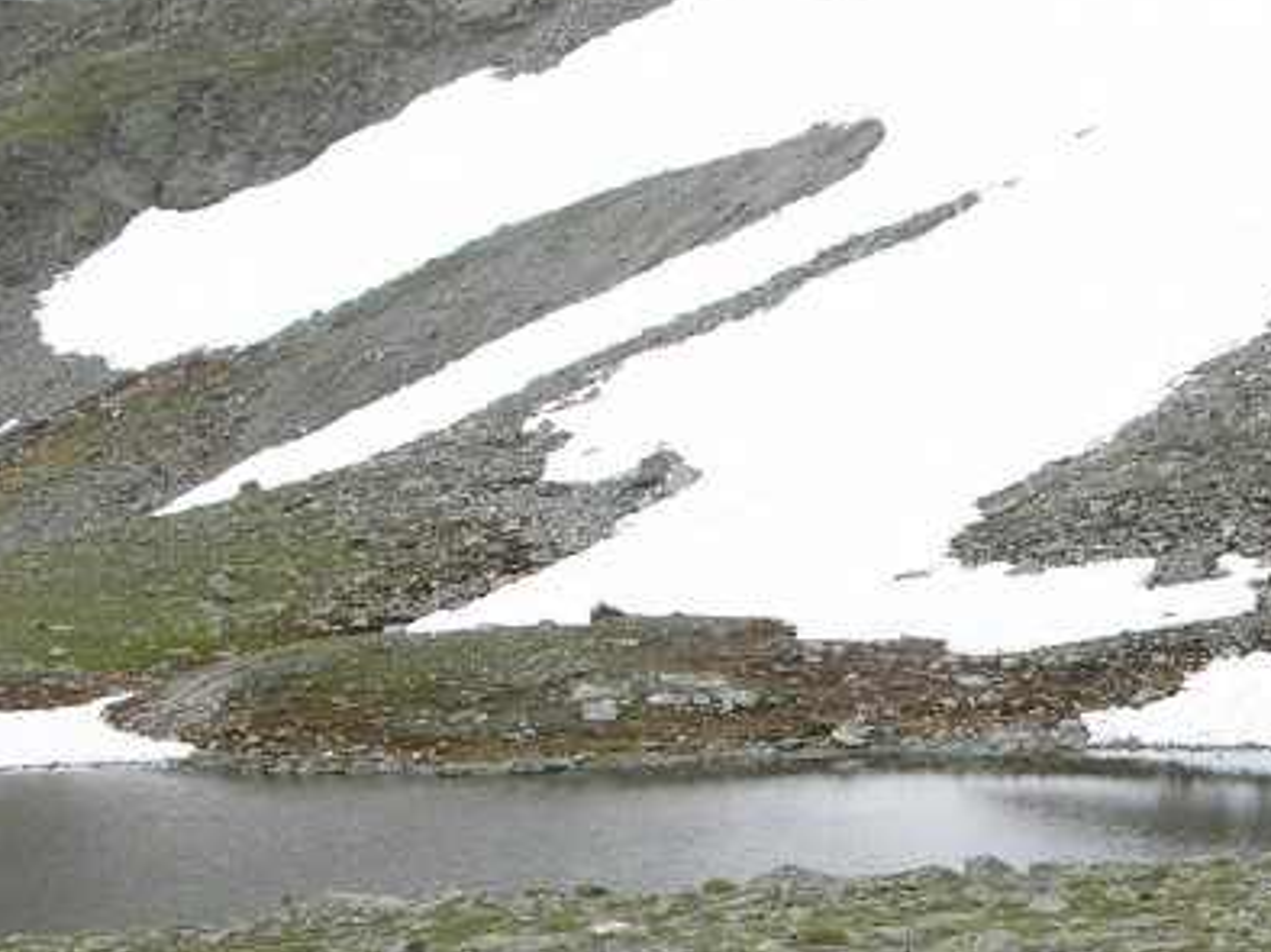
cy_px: 878
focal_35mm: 91
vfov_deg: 16.0
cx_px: 797
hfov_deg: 21.5
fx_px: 3339
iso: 50
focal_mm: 8.9
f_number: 5.6
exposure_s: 1/256
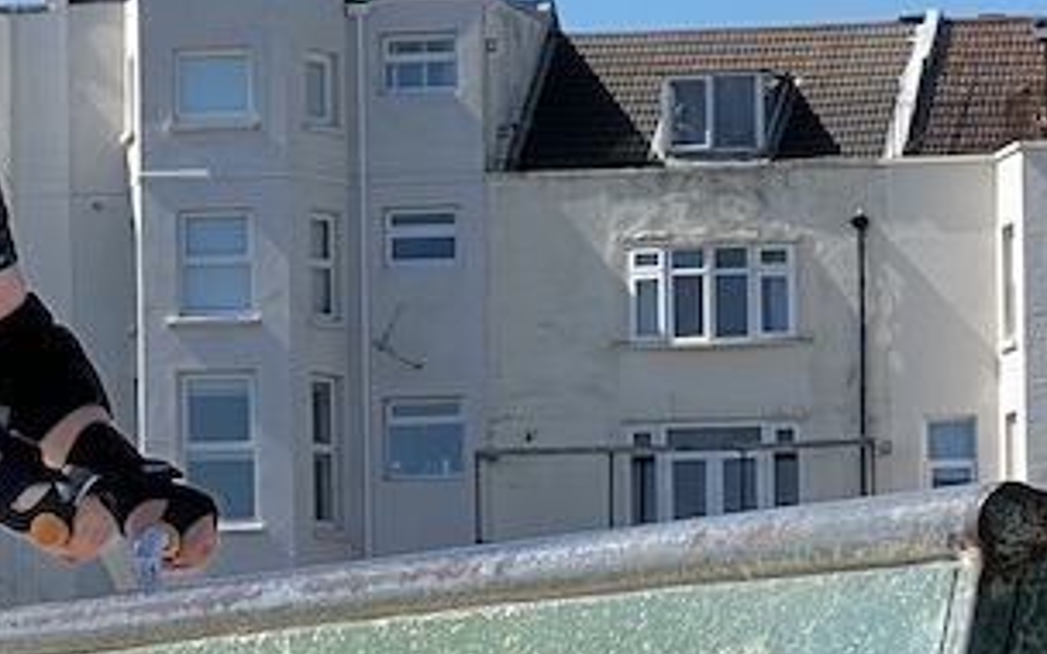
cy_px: 847
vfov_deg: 4.8
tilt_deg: +1.5
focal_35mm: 275
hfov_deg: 7.6
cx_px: 262
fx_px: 7847
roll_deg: -0.3
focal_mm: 9
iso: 32
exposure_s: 1/951
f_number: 2.8
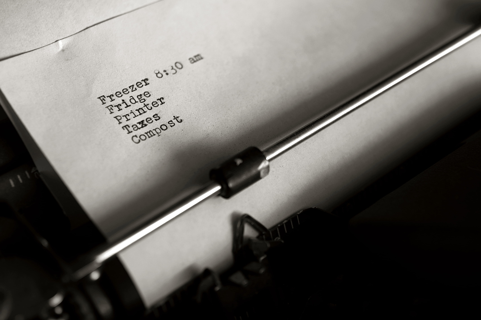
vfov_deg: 25.9
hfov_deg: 38.2
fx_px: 694
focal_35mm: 52
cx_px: 240
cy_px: 160
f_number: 2.8
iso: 100
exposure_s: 1/60
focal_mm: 35
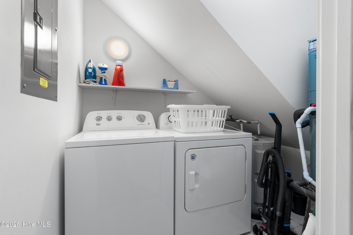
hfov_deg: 100.4
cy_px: 118
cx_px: 176
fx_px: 147
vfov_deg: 77.3
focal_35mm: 15
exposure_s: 1/4
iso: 100
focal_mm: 10
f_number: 4.5
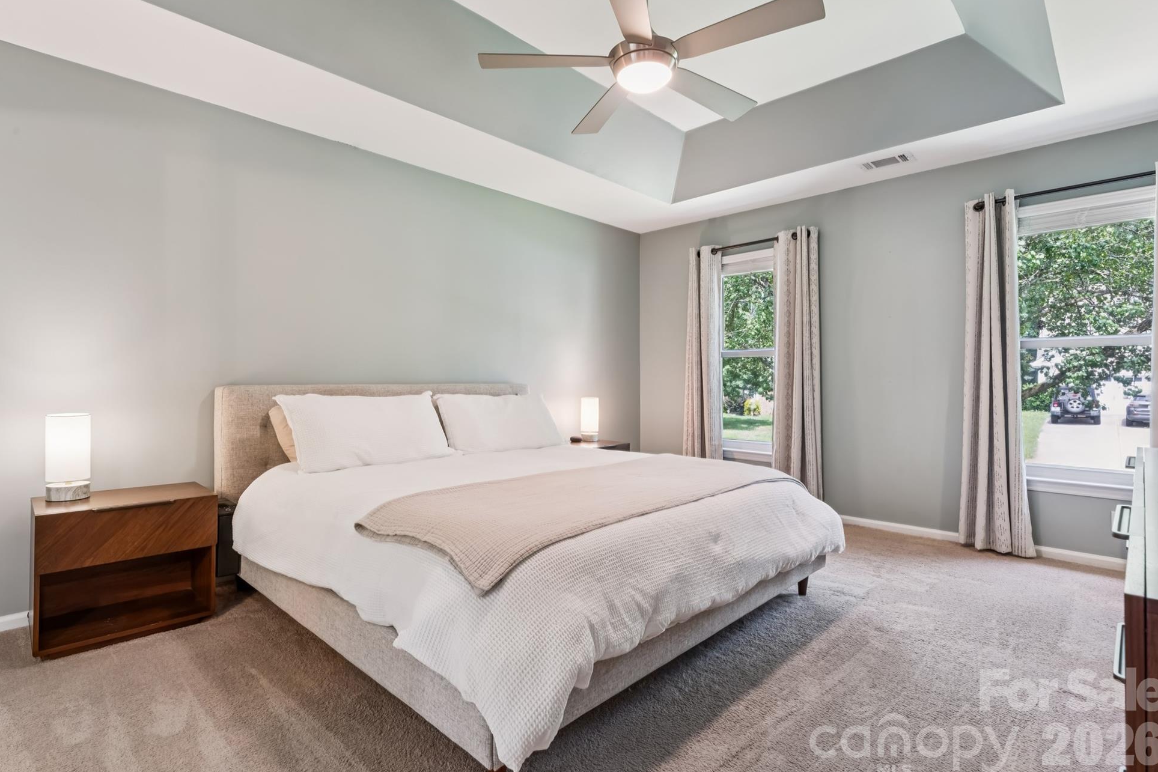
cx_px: 556
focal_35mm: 18
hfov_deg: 90.4
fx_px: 574
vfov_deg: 67.8
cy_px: 377
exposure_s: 1
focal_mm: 16.8
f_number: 13
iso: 100
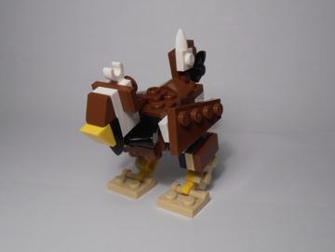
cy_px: 126
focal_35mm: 37
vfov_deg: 38.7
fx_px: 358
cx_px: 168
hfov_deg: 50.1
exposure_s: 1/50
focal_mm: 6.61
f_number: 3.9
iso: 80
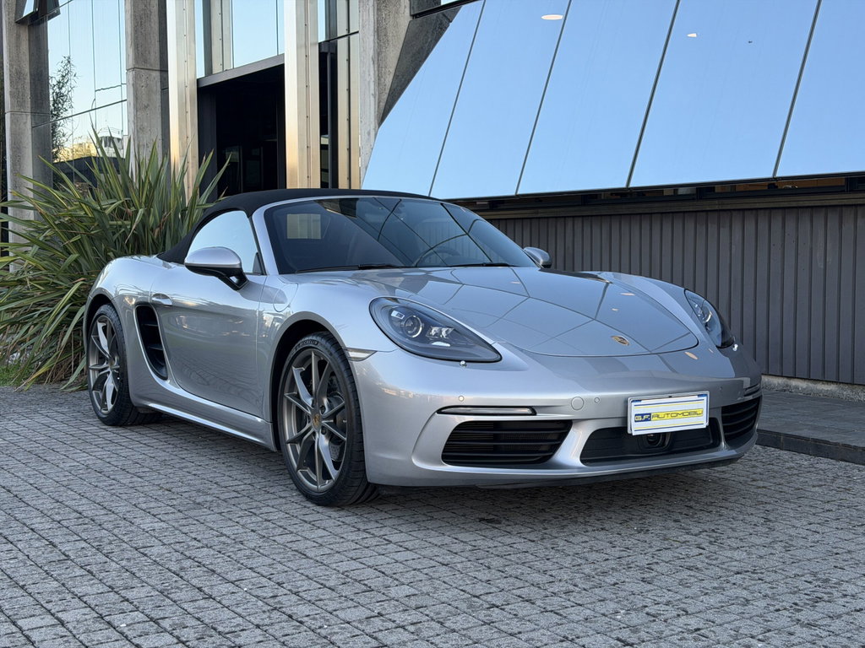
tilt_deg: -3.5
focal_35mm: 48
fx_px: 1199
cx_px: 432
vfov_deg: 30.3
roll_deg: -0.5
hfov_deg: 39.7
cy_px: 324
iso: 80
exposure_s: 1/534
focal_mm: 6.76
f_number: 1.78
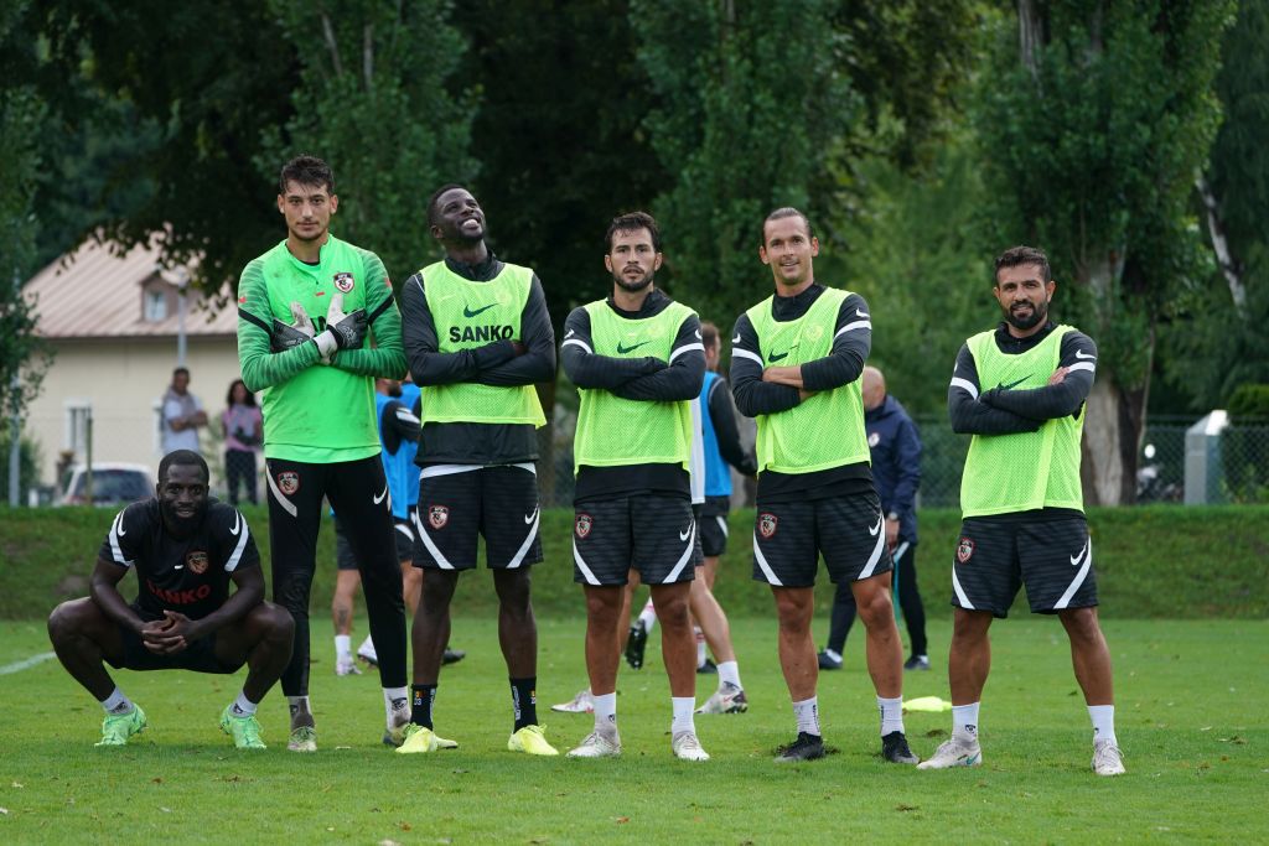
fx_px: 1199
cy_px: 423
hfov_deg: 55.8
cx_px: 634
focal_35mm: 34
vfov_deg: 38.9
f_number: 5.6
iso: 10000
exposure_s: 1/320
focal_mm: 34
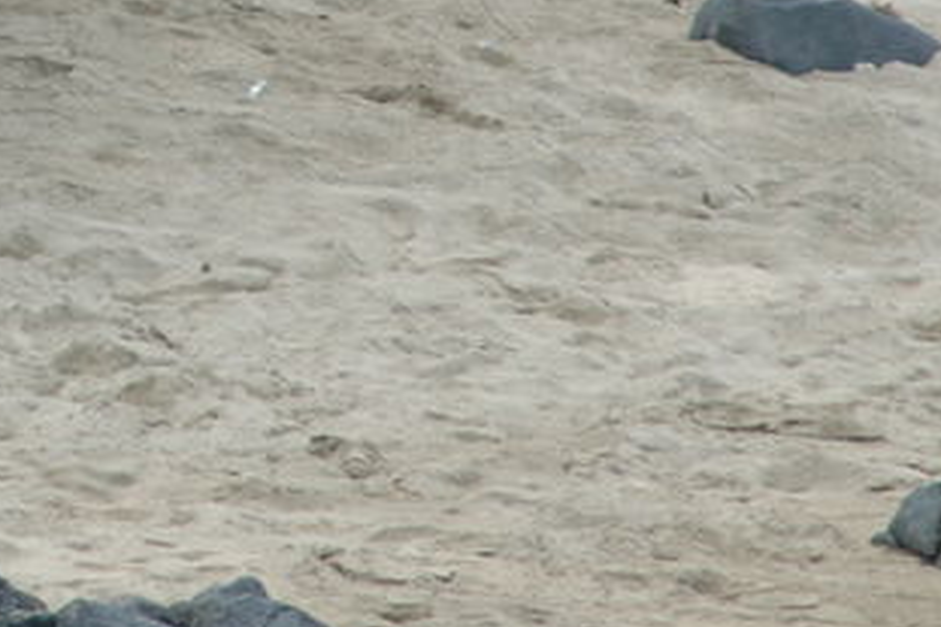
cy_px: -310
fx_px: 38768
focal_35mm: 1484
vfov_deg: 0.9
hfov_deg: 1.4
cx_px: -242
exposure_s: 1/400
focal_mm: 300
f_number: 5.6
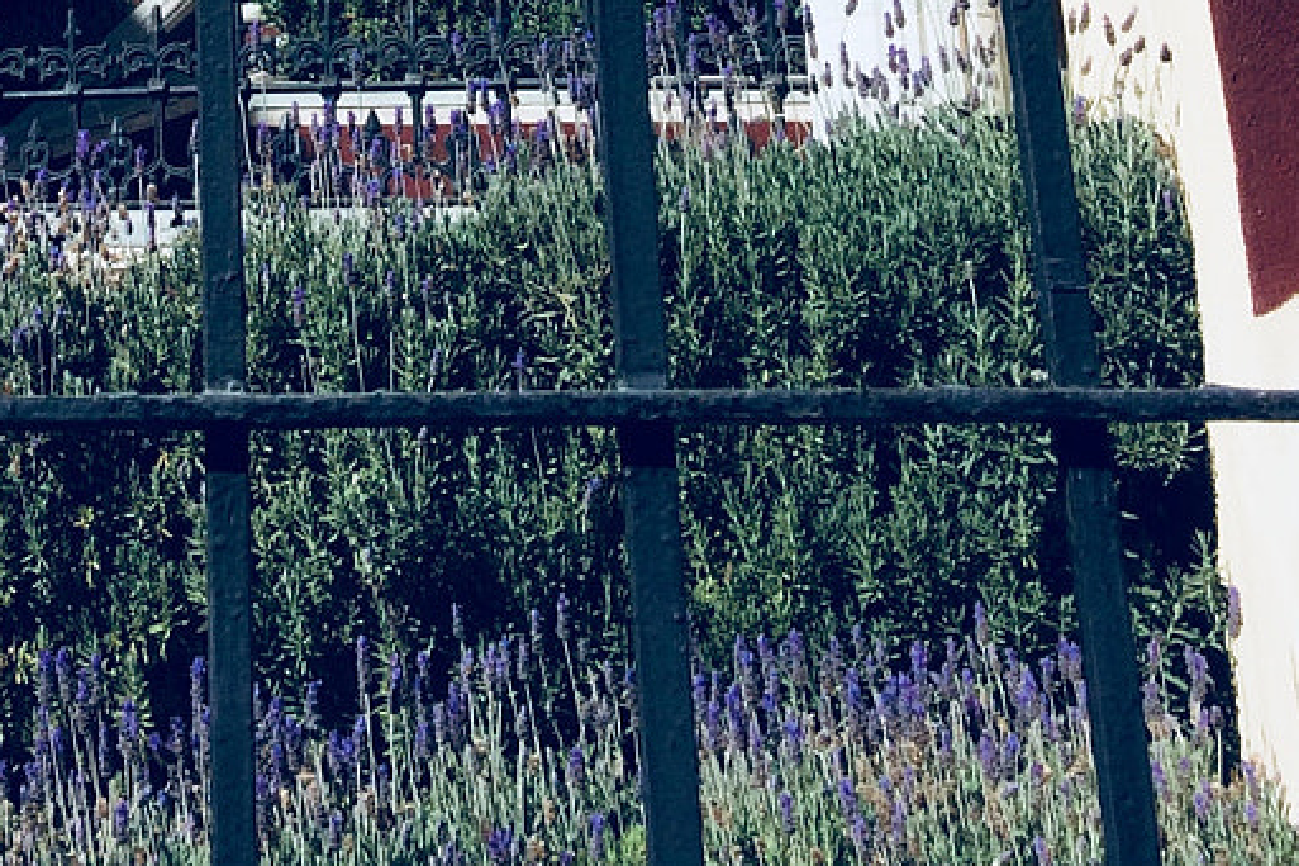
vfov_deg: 12.5
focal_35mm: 94
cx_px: -114
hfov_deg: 20.7
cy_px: -962
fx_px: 3392
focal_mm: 4.15
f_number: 2.2
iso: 32
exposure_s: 1/2933
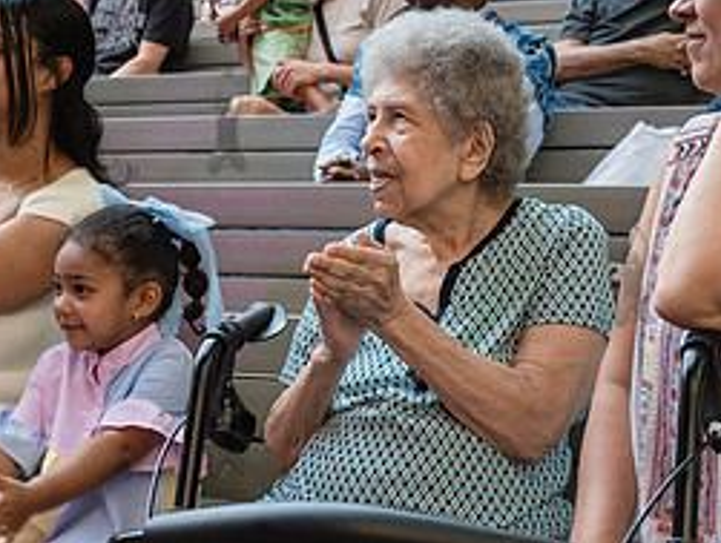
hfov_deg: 22.2
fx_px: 1794
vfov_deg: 17.2
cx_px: 89
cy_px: 372
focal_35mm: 86
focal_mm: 32
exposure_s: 1/200
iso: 2000
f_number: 3.5
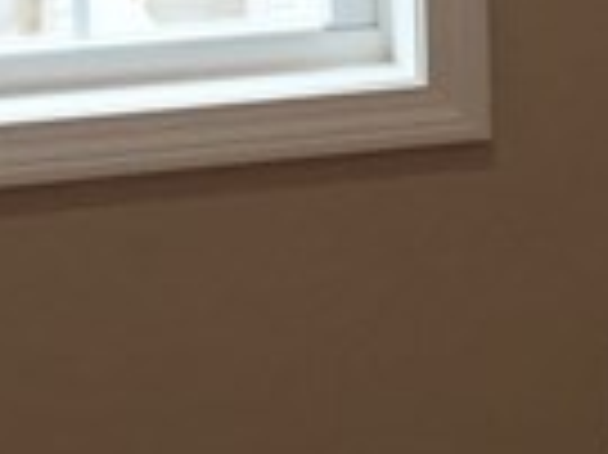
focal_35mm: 220
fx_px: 3861
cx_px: 1639
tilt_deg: -8.0
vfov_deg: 6.7
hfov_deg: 8.1
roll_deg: -0.4
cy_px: -112
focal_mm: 4.15
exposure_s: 1/40
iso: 25
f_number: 2.2
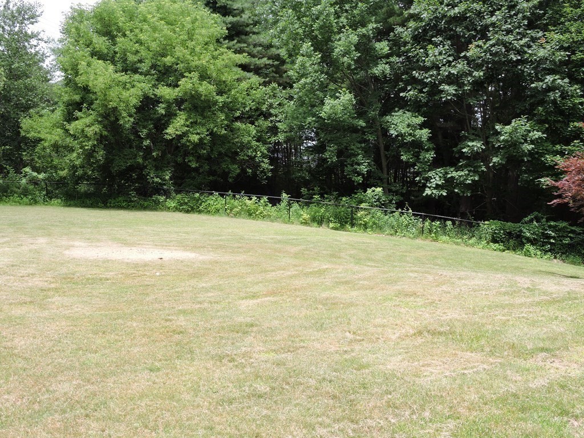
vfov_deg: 40.7
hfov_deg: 52.6
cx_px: 292
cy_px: 219
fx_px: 590
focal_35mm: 35
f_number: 3.8
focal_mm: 6.3
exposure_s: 1/320
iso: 100
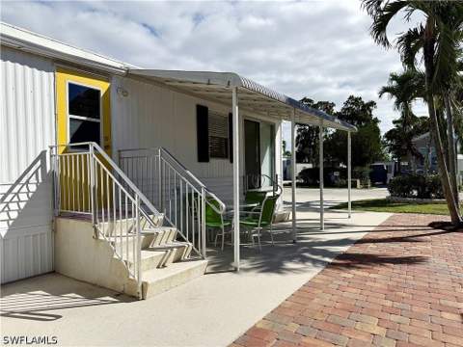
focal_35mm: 24
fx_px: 321
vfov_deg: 56.8
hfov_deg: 71.6
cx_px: 232
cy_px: 174
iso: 80
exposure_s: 1/8130
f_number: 1.78
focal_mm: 6.76
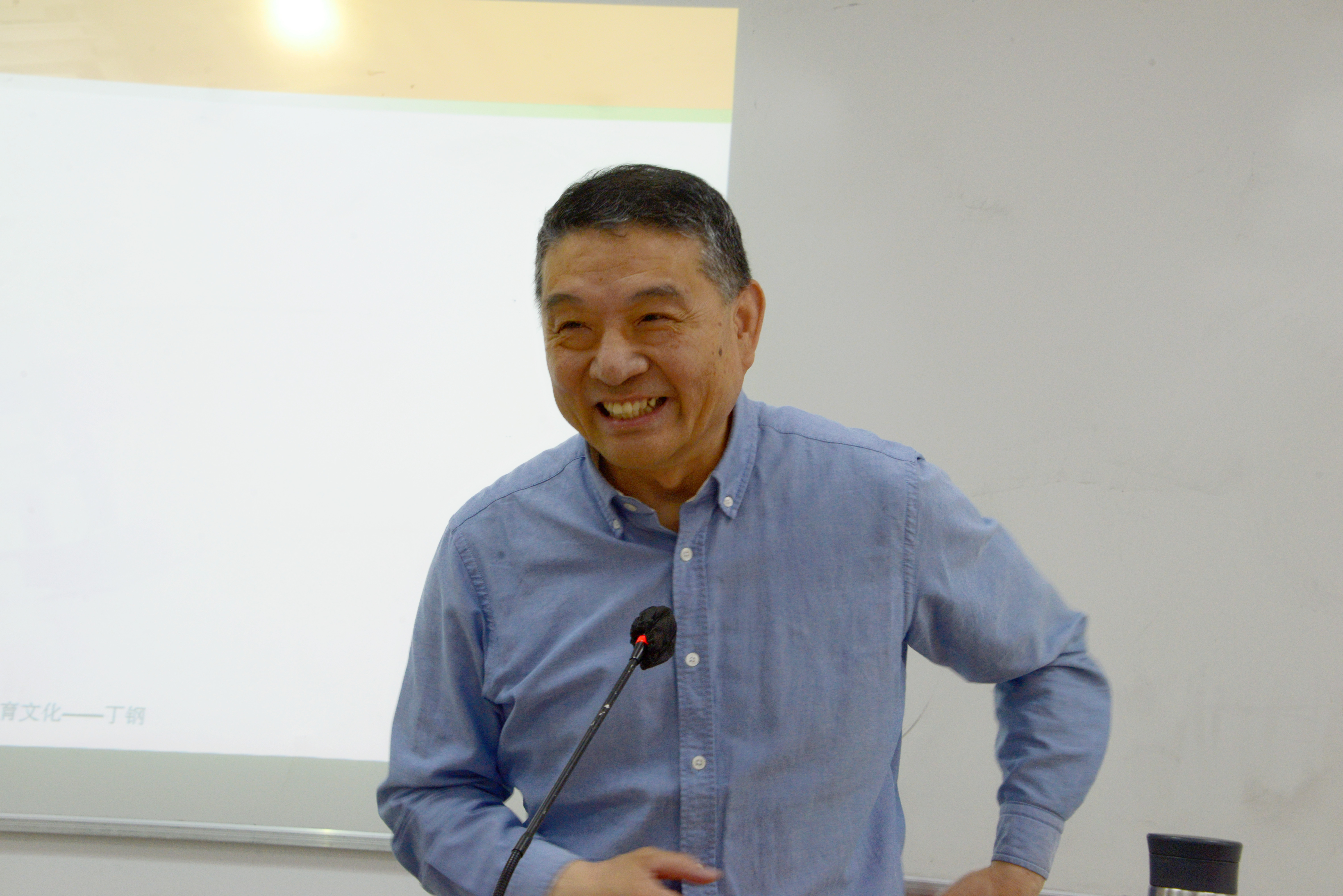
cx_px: 672
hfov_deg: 28.8
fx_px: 2612
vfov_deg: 19.5
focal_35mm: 70
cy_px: 448
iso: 1600
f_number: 13
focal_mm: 70
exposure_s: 1/50
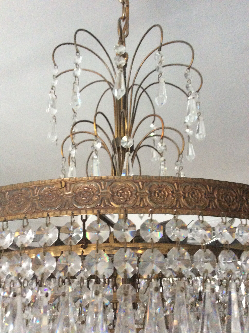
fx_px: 308
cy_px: 166
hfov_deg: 44.1
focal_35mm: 32
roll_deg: +0.4
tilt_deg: +20.5
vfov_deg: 56.9
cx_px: 124
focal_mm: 3.3
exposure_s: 1/20
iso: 320
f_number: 2.4
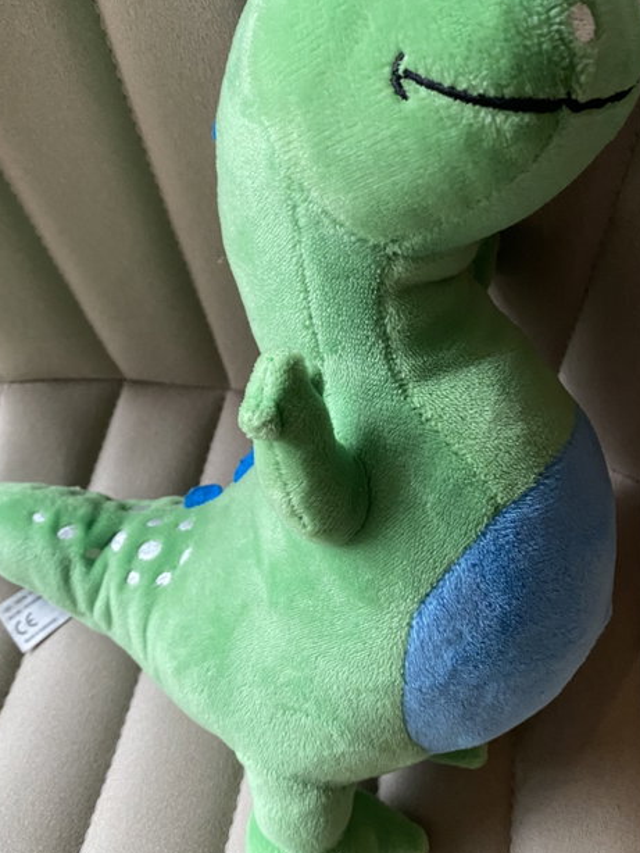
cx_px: 375
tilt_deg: -64.0
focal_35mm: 35
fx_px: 862
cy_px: 380
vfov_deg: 52.5
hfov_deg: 40.6
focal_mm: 4.25
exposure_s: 1/33
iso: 320
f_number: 1.8
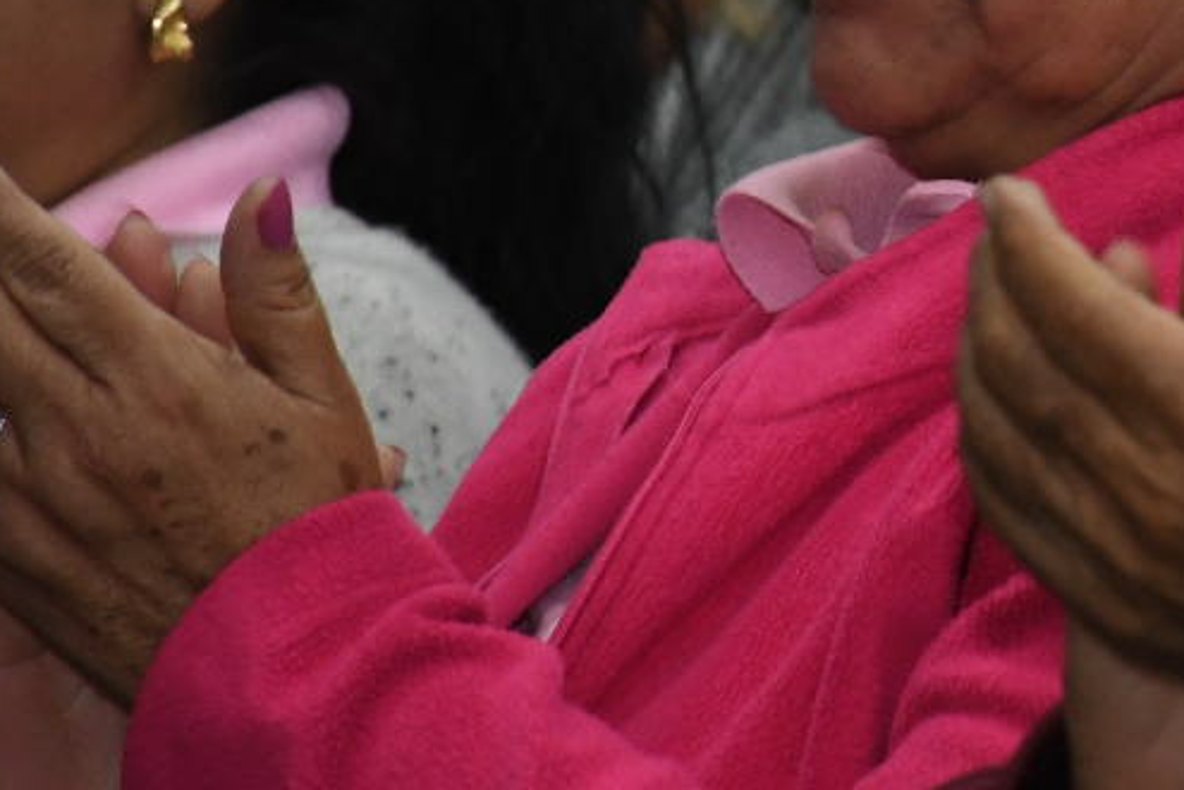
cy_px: -5
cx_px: 1414
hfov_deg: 3.0
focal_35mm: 687
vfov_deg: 2.0
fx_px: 22593
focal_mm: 140
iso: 2500
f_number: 6.3
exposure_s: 1/100
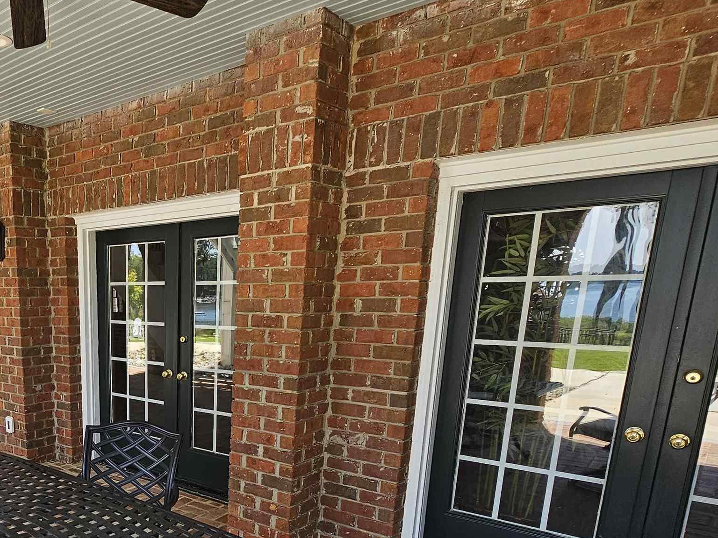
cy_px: 451
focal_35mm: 26
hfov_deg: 60.4
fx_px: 539
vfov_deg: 49.1
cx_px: 119
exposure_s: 1/262
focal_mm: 2.2
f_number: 2.2
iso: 50
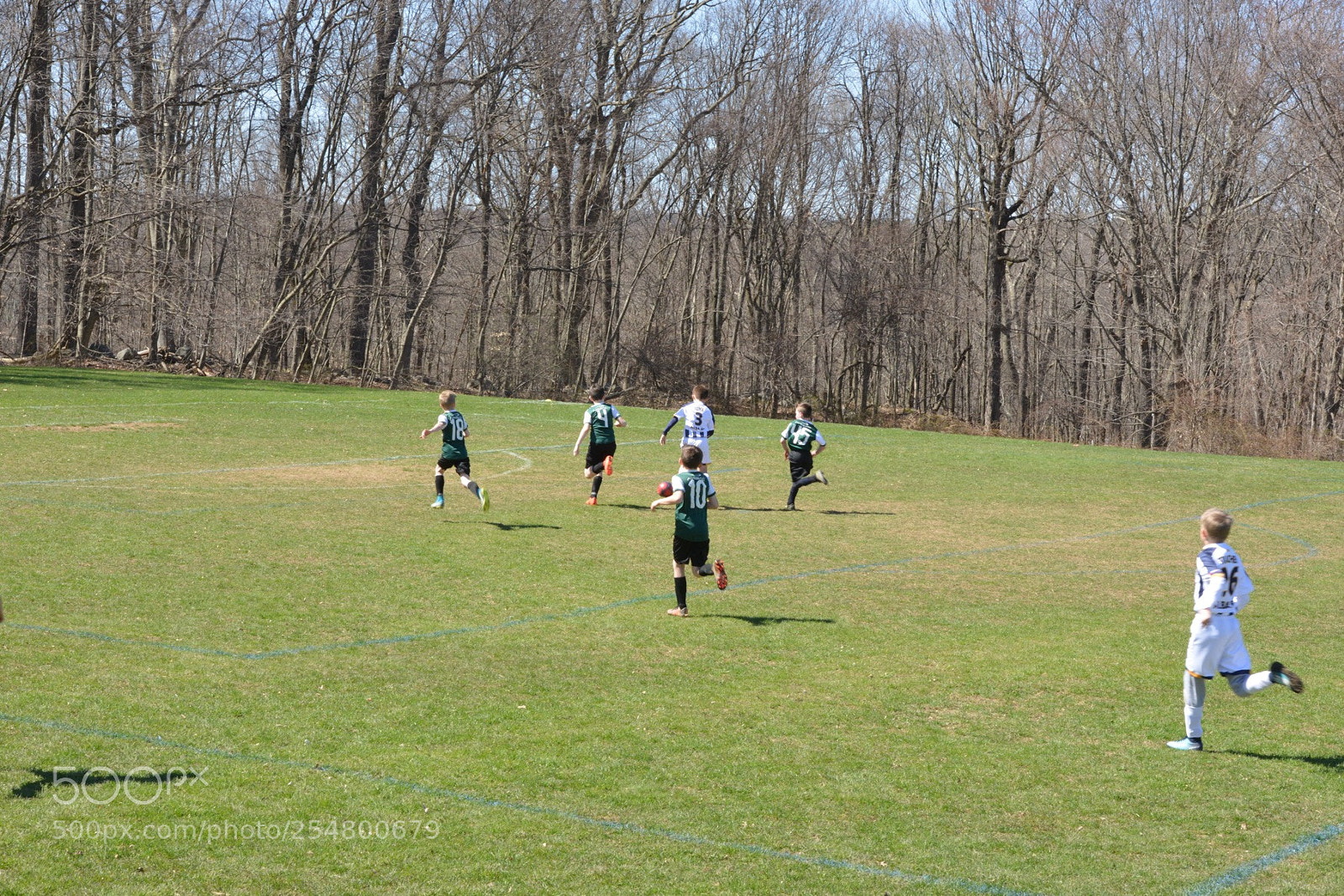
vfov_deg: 19.5
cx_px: 672
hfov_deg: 28.8
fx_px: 2613
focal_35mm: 70
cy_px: 448
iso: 1000
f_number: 20
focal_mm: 70
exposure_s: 1/160
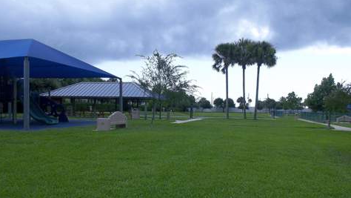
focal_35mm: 32
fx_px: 298
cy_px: 119
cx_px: 176
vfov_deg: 36.6
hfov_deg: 61.0
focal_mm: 4.1
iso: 80
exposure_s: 1/200
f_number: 3.3
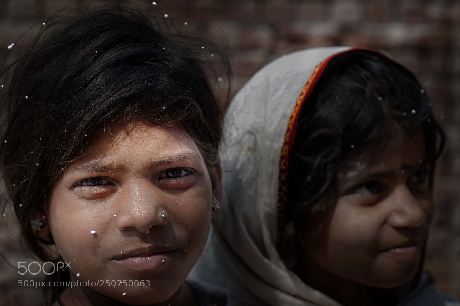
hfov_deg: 27.0
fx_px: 957
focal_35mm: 75
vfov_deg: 18.1
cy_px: 153
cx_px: 230
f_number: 4.5
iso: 200
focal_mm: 50
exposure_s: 1/500
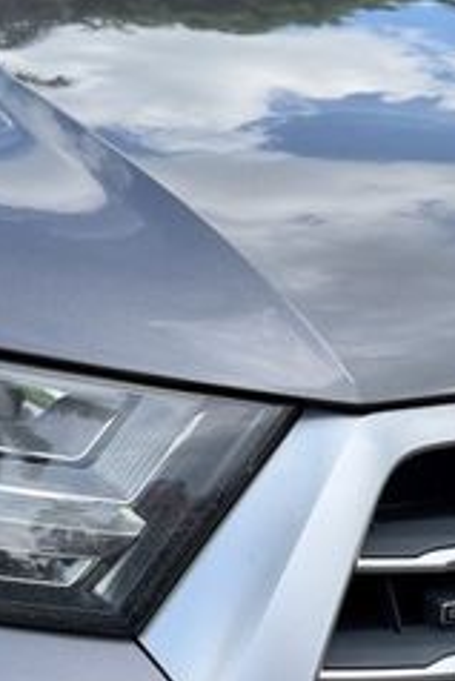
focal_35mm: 67
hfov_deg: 20.3
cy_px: 638
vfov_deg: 28.6
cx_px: 149
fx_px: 1268
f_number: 1.78
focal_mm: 6.76
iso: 80
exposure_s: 1/1437
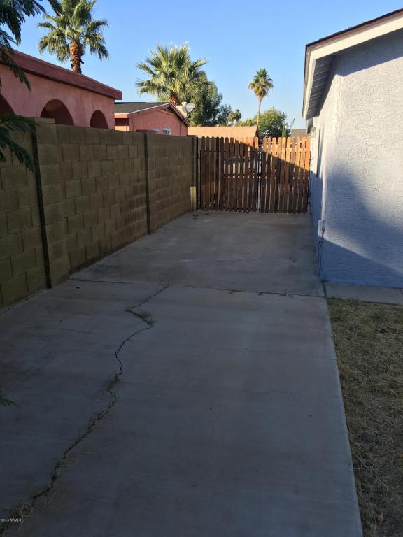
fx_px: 450
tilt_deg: -14.3
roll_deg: -0.8
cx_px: 202
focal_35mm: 29
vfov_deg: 61.7
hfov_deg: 48.2
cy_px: 268
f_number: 2.2
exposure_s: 1/615
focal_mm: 4.15
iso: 25
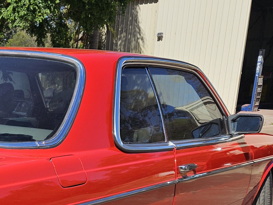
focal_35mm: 66
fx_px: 520
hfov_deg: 26.7
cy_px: 217
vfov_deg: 21.3
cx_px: -36
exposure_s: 1/2277
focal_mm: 5.4
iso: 25
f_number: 1.8
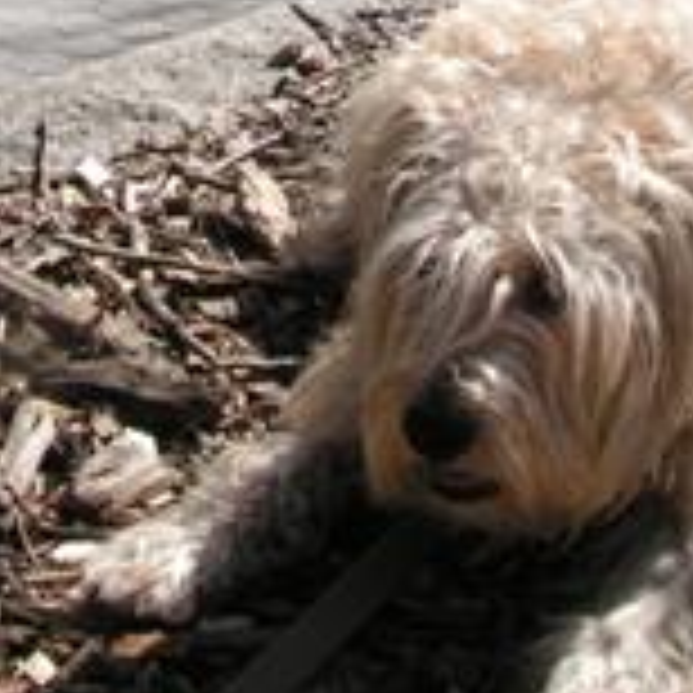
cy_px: -158
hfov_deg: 17.6
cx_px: 171
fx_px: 2220
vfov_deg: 16.9
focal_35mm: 98
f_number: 5.6
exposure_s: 1/200
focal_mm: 5.8
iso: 50
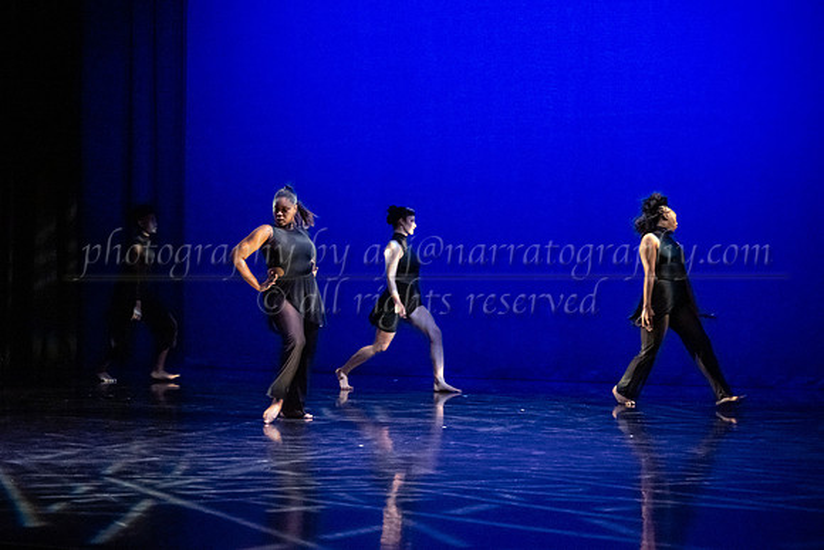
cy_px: 275
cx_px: 379
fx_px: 1656
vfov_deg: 18.8
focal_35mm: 72
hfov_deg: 27.9
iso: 6400
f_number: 2.8
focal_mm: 67
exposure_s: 1/200
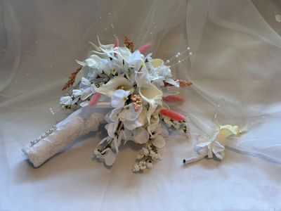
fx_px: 390
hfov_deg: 39.7
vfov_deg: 30.3
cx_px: 140
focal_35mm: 48
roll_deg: -3.0
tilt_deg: -37.6
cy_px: 106
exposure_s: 1/120
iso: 100
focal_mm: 6.76
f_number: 1.78
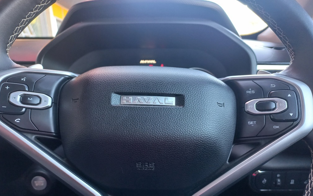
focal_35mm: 27
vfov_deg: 45.7
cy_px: 119
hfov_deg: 68.4
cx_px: 154
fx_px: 230
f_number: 1.8
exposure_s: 1/33
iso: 160
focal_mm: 4.6
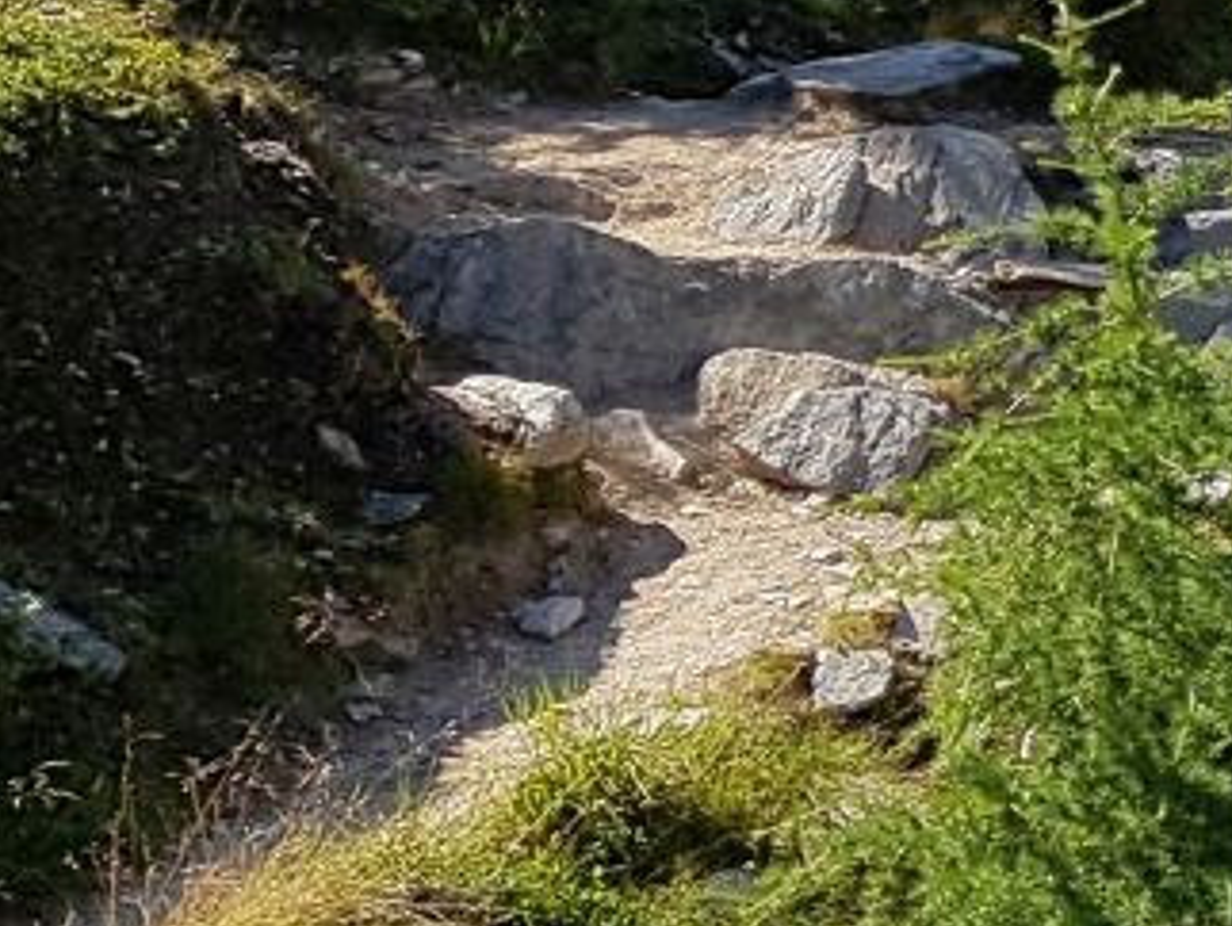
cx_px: 2935
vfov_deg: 11.3
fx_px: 4595
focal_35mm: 129
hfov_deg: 12.2
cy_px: -142
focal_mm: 4.2
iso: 50
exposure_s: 1/2288
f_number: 1.7
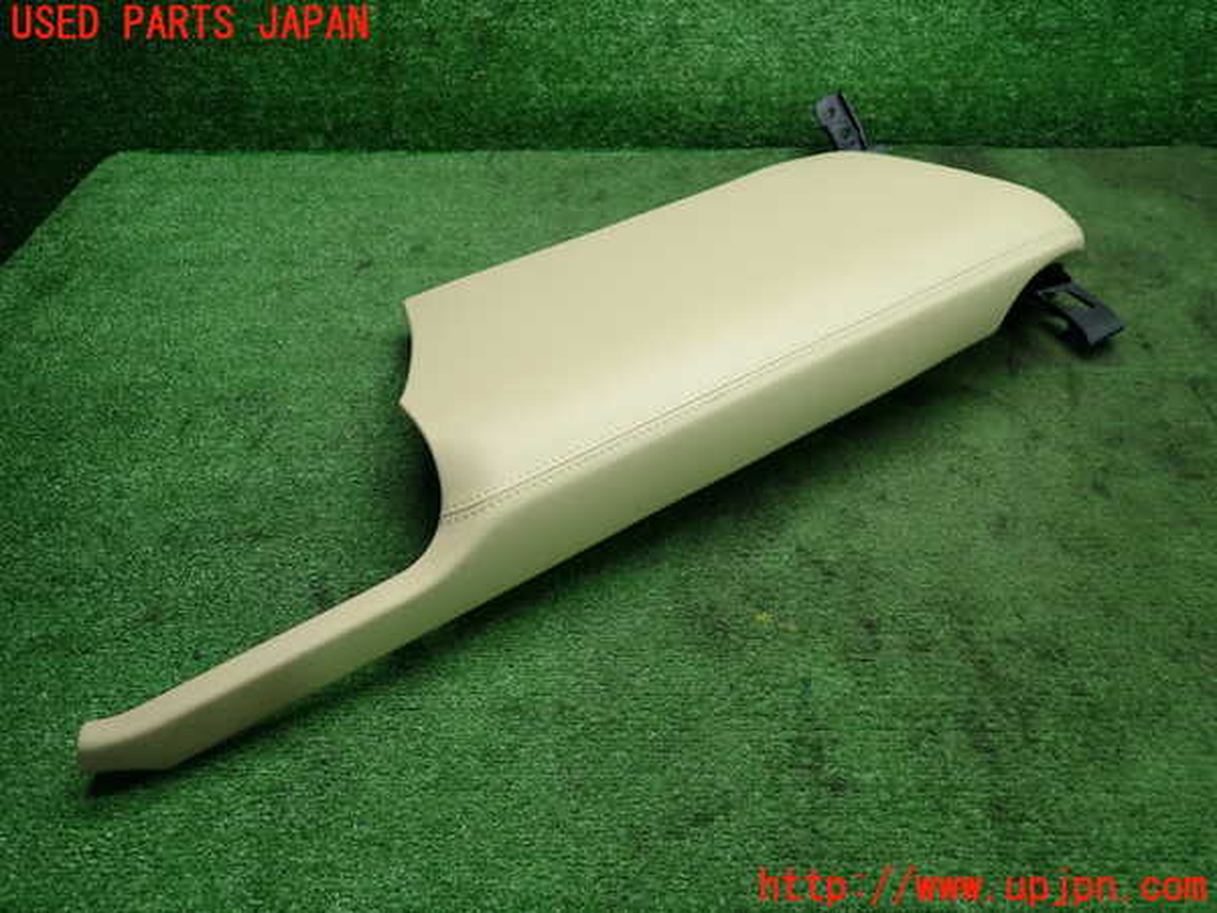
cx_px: 608
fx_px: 879
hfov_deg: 69.4
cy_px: 456
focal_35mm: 25
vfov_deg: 54.9
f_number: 2
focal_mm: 4.5
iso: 200
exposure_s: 1/50
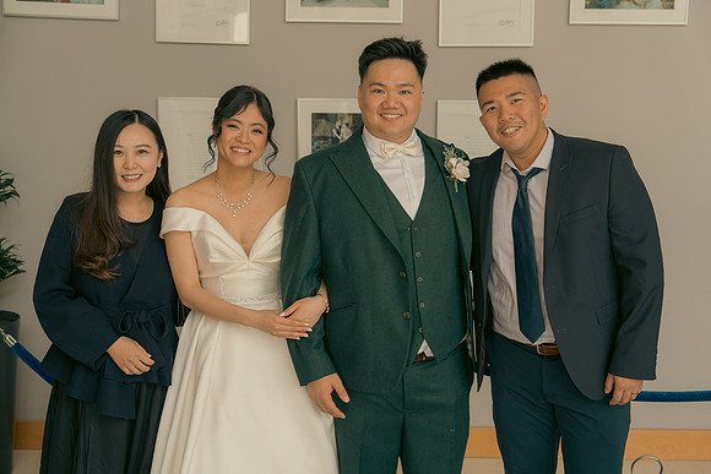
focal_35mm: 47
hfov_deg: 41.9
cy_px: 237
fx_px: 928
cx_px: 356
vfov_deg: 28.7
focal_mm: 47
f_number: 3.5
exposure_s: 1/160
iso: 160
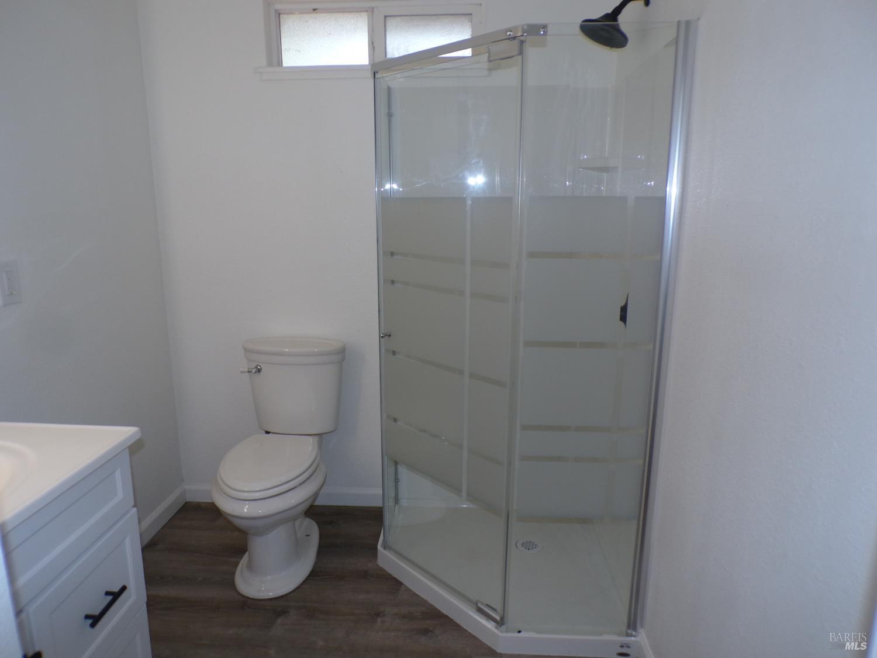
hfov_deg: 71.6
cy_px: 329
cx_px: 438
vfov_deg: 56.8
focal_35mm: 24
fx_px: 608
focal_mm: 4.3
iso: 200
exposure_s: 1/60
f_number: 3
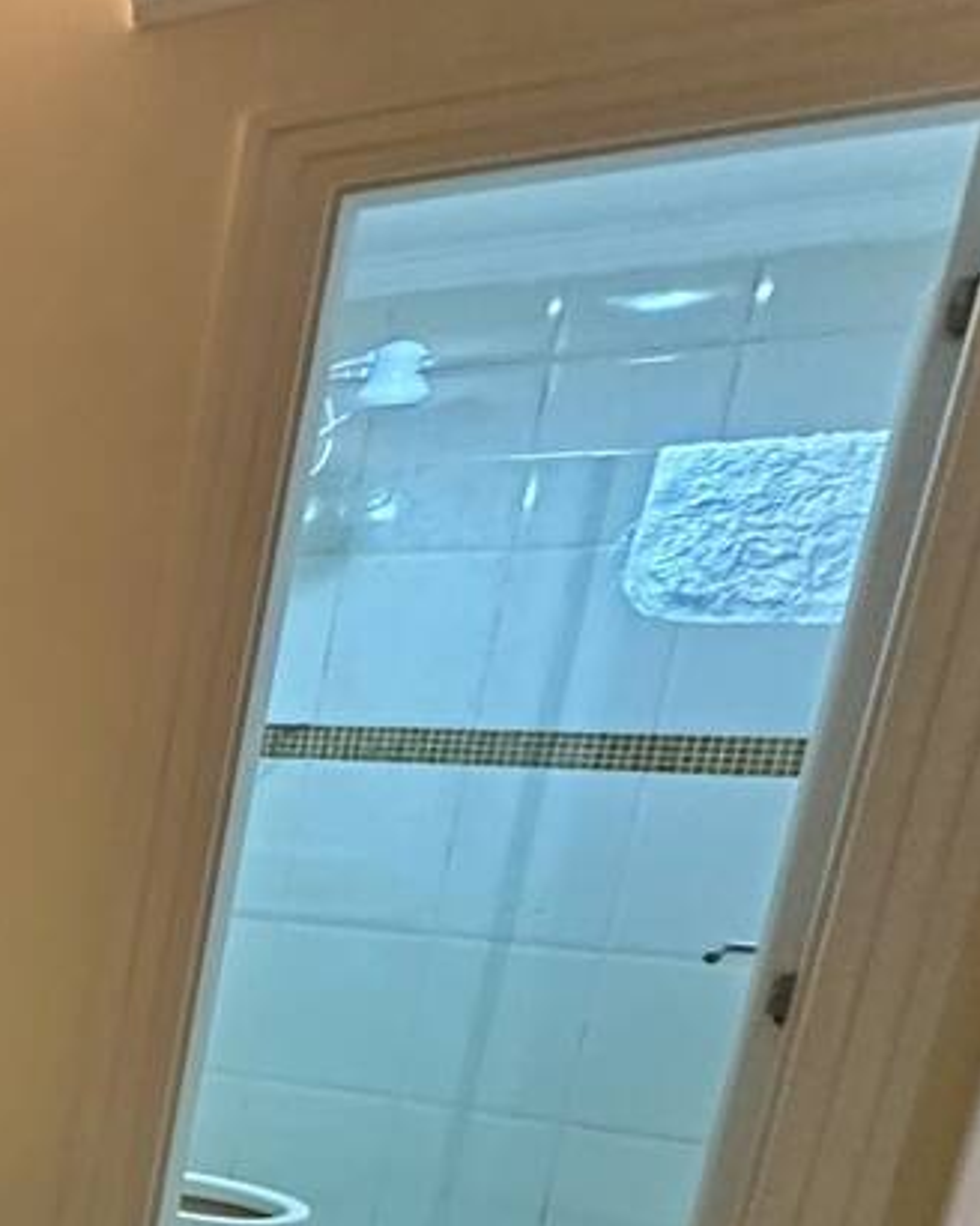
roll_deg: -0.6
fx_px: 1740
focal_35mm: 48
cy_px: 1073
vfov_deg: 36.7
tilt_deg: -13.2
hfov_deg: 18.6
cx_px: -1019
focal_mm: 2.22
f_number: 2.2
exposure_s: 1/60
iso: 400
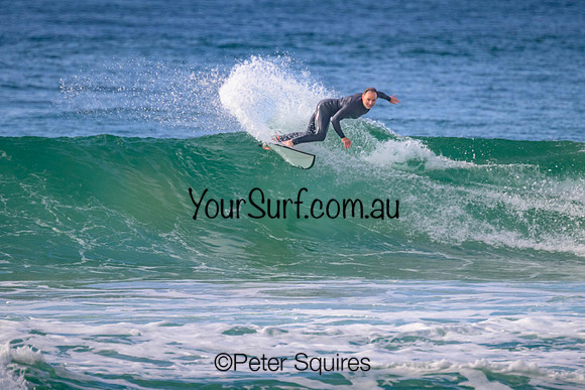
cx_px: 329
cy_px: 189
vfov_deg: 1.5
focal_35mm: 900
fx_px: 14627
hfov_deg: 2.3
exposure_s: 1/2000
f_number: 11
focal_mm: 800
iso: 1400
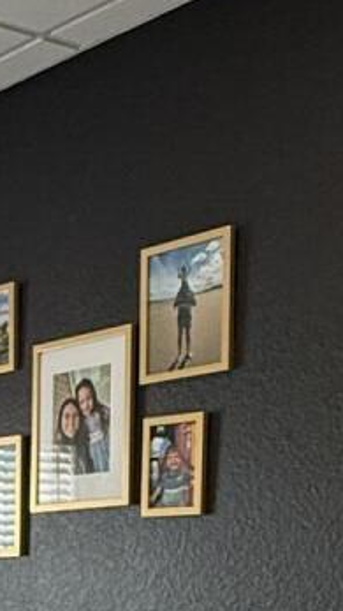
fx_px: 1424
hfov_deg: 12.7
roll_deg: -1.1
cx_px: -248
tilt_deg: -1.1
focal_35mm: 88
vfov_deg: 22.8
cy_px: 673
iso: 200
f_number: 2.2
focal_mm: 2.22
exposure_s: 1/120
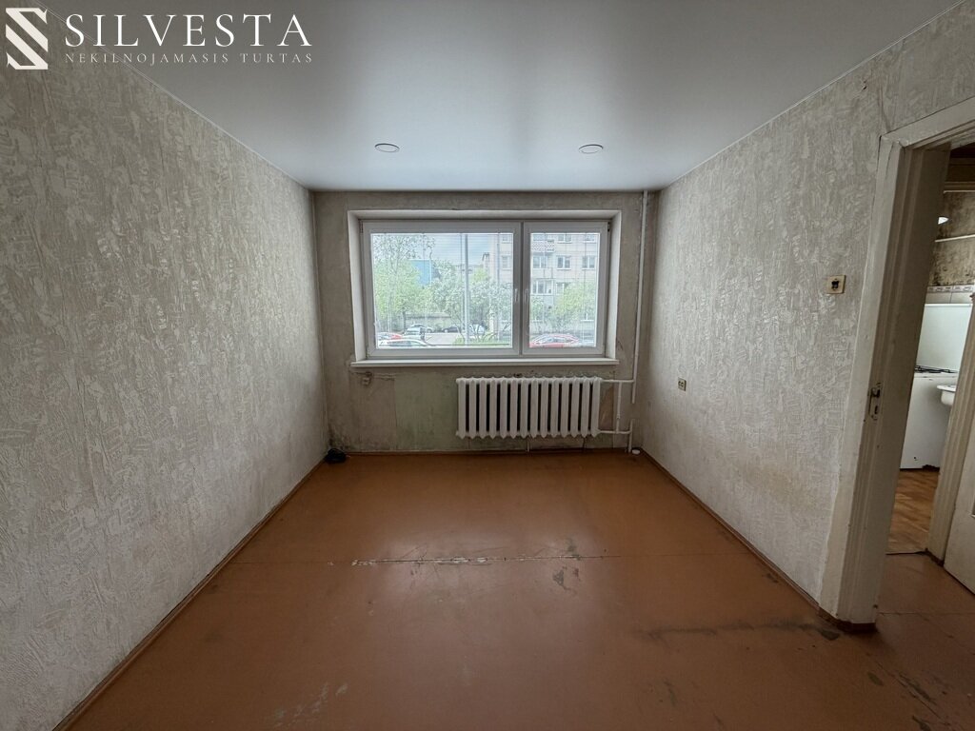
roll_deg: +0.3
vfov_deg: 85.7
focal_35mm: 14
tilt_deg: -9.4
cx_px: 488
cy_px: 366
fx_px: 394
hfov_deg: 102.1
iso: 200
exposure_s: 1/121
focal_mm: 2.22
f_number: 2.2
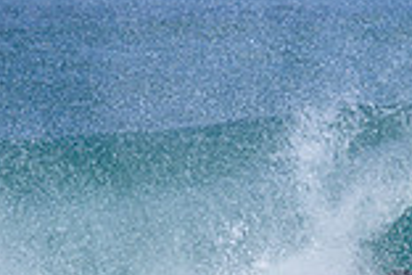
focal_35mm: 2267
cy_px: 369
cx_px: 478
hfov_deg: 0.9
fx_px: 25943
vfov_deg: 0.6
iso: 640
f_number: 11
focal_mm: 610
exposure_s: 1/2000
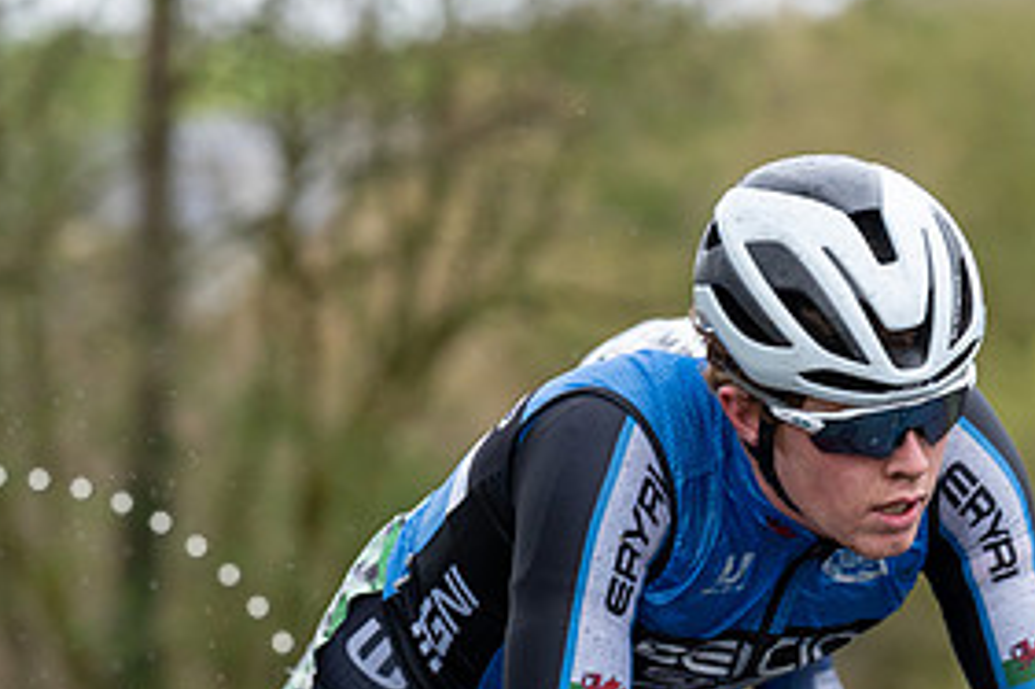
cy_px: 625
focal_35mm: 285
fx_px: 8189
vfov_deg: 4.8
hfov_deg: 7.2
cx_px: 567
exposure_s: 1/1000
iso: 1600
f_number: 4
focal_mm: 138
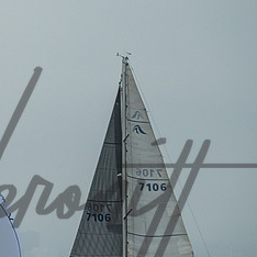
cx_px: -59
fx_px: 4821
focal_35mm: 574
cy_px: 140
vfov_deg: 3.1
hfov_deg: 3.0
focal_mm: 200
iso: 640
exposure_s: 1/500
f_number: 6.3
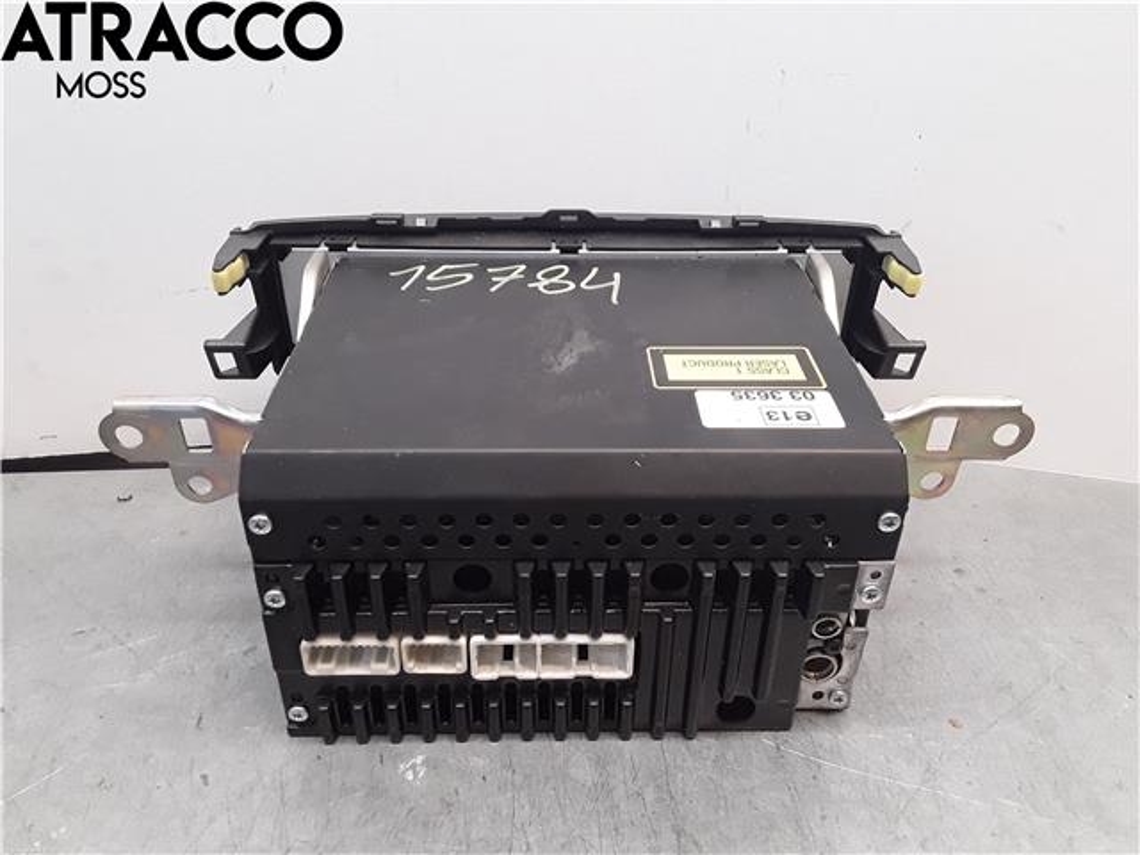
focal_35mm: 28
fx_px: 922
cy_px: 428
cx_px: 570
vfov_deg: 49.7
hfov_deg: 63.4
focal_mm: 2.91
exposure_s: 1/100
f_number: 1.9
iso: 100
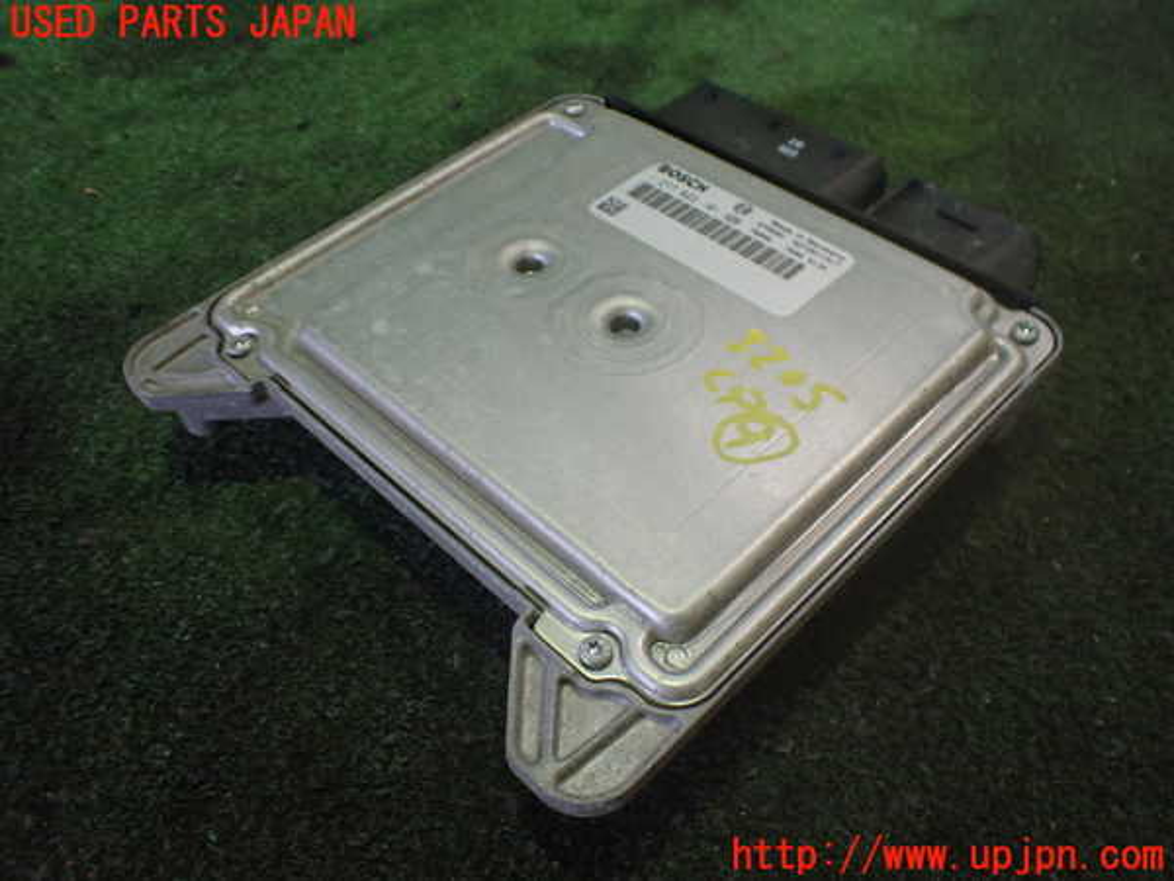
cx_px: 587
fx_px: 1017
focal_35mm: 30
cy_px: 440
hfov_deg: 60.0
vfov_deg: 46.8
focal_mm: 5.4
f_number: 2.3
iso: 800
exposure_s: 1/125
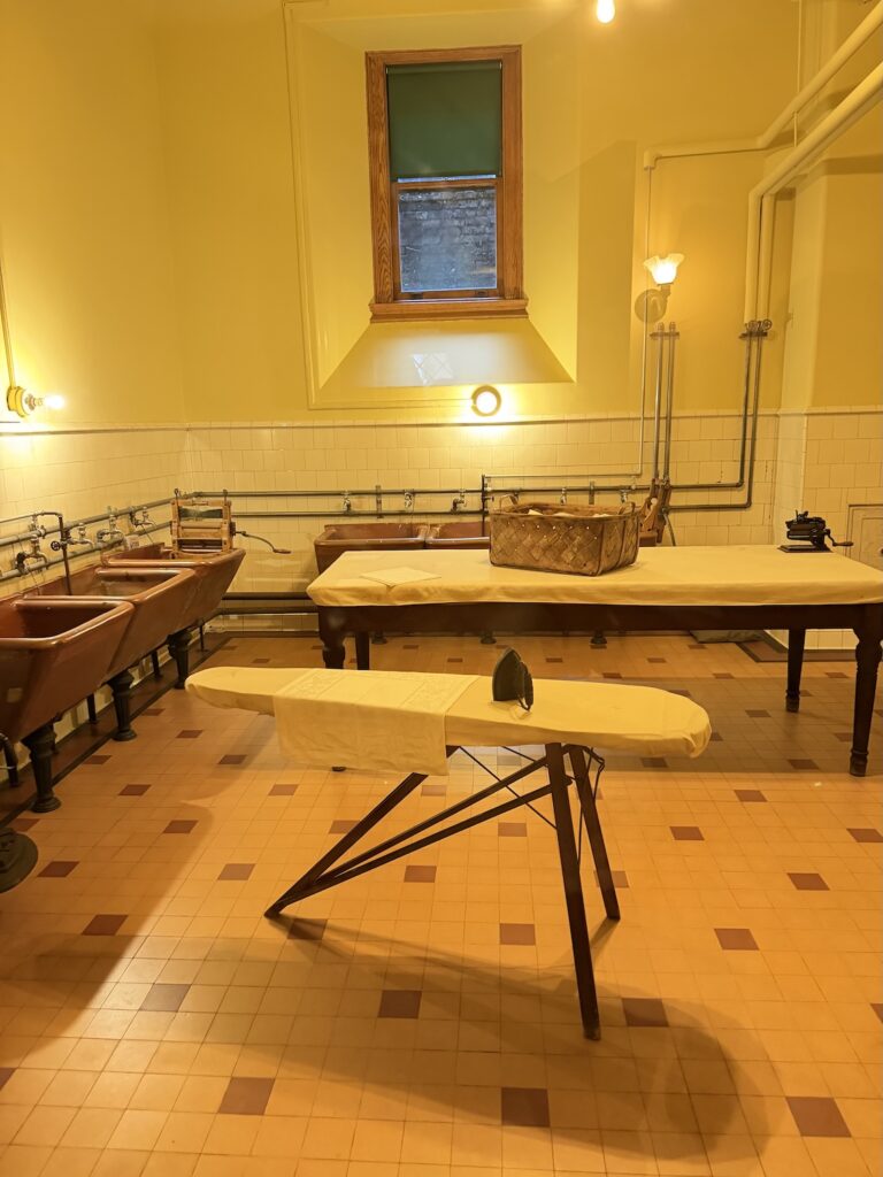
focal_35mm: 24
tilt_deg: -11.6
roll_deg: +0.7
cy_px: 588
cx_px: 442
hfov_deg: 56.8
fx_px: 816
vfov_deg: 71.6
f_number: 1.78
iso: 1000
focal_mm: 6.76
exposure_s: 1/30
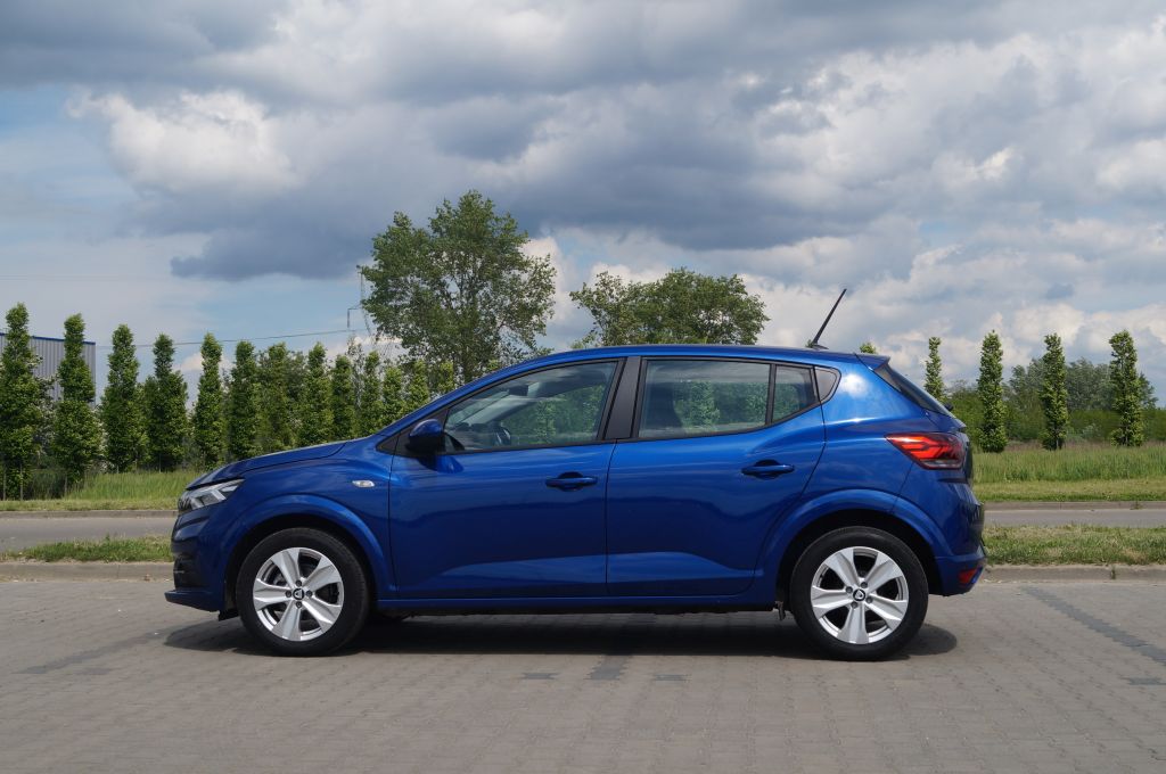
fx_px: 1456
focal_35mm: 45
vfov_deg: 29.8
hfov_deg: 43.7
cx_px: 583
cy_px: 387
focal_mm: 30
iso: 100
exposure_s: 1/200
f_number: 13
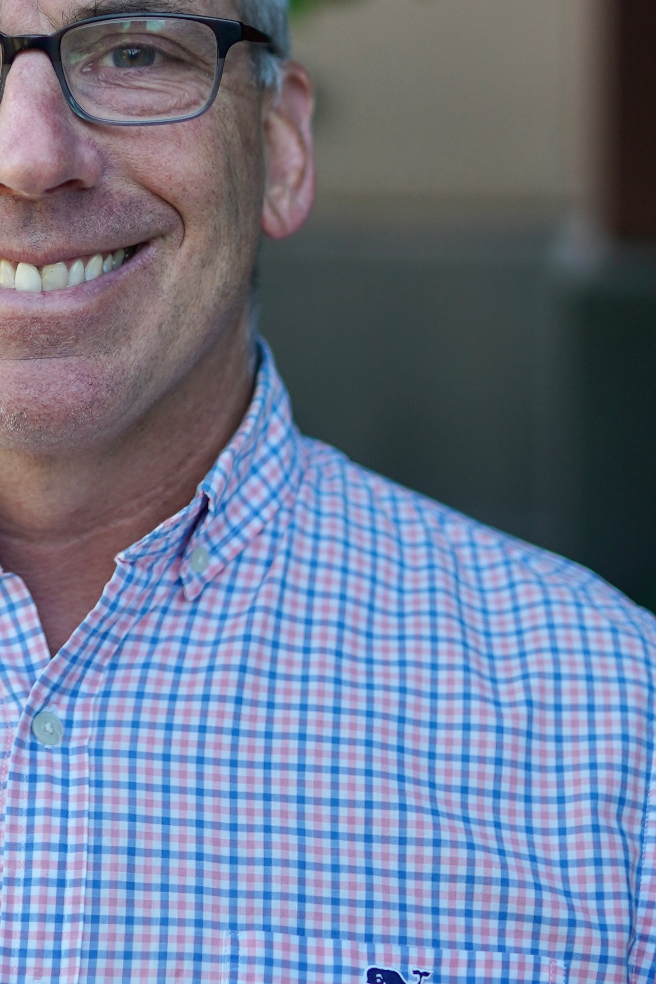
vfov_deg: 18.2
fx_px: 3034
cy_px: 114
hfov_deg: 12.2
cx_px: 37
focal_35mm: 111
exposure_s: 1/1000
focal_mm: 35
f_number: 1.4
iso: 100
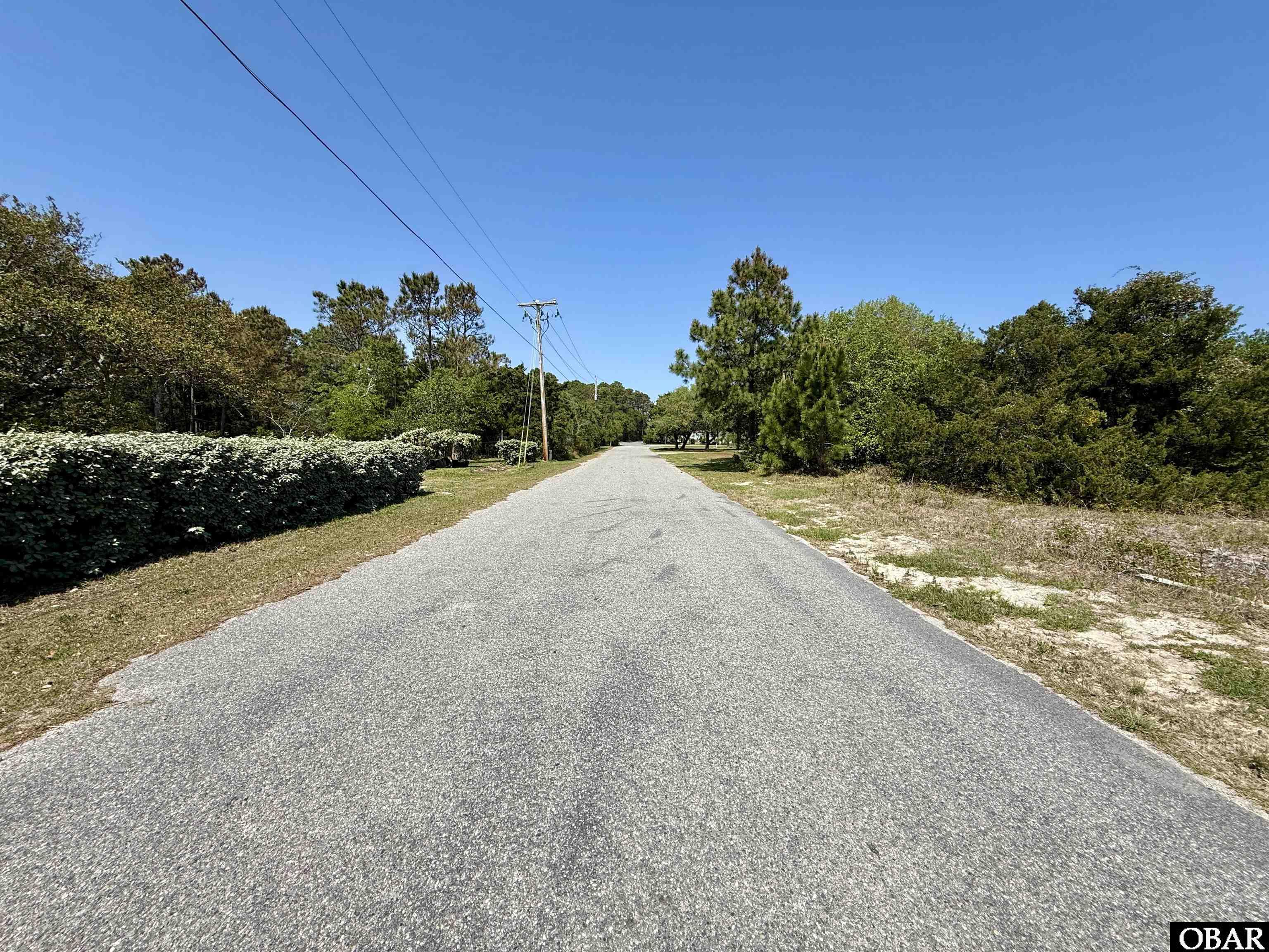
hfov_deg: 102.1
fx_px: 513
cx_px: 634
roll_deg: -1.5
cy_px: 476
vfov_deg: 85.7
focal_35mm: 14
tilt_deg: -3.9
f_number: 2.2
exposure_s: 1/2506
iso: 50
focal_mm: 2.22
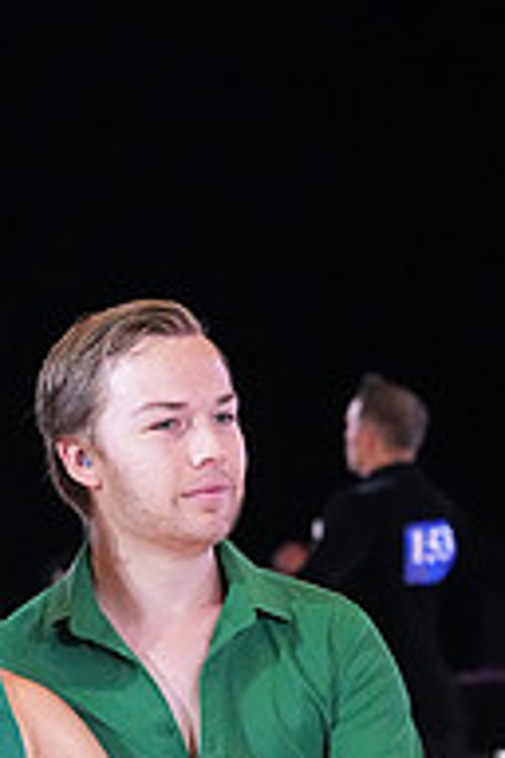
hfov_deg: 3.8
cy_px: 1137
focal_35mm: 360
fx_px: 7574
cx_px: 14
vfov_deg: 5.7
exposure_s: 1/400
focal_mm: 119
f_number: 6.3
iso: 12800
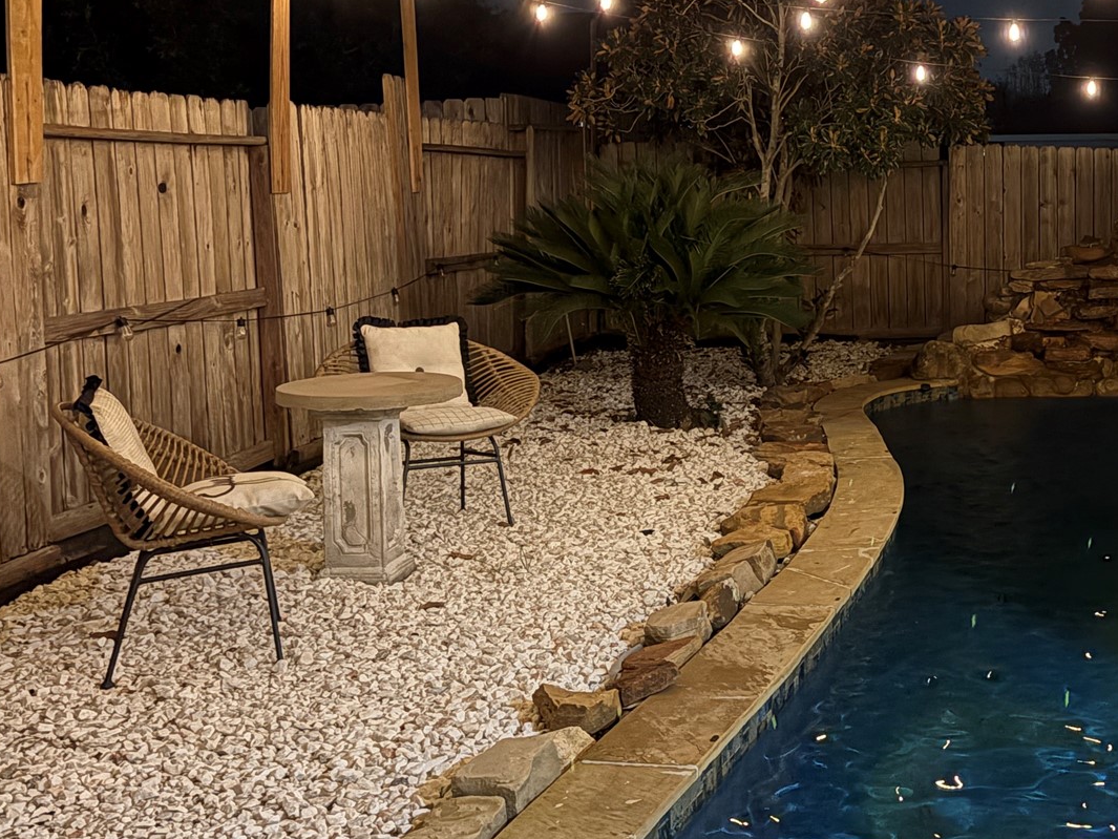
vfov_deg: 29.0
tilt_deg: -4.4
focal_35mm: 50
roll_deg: +0.6
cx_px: 1047
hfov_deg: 35.5
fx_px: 1615
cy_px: 294
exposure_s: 1/24
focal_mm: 5.96
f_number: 1.6
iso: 1000
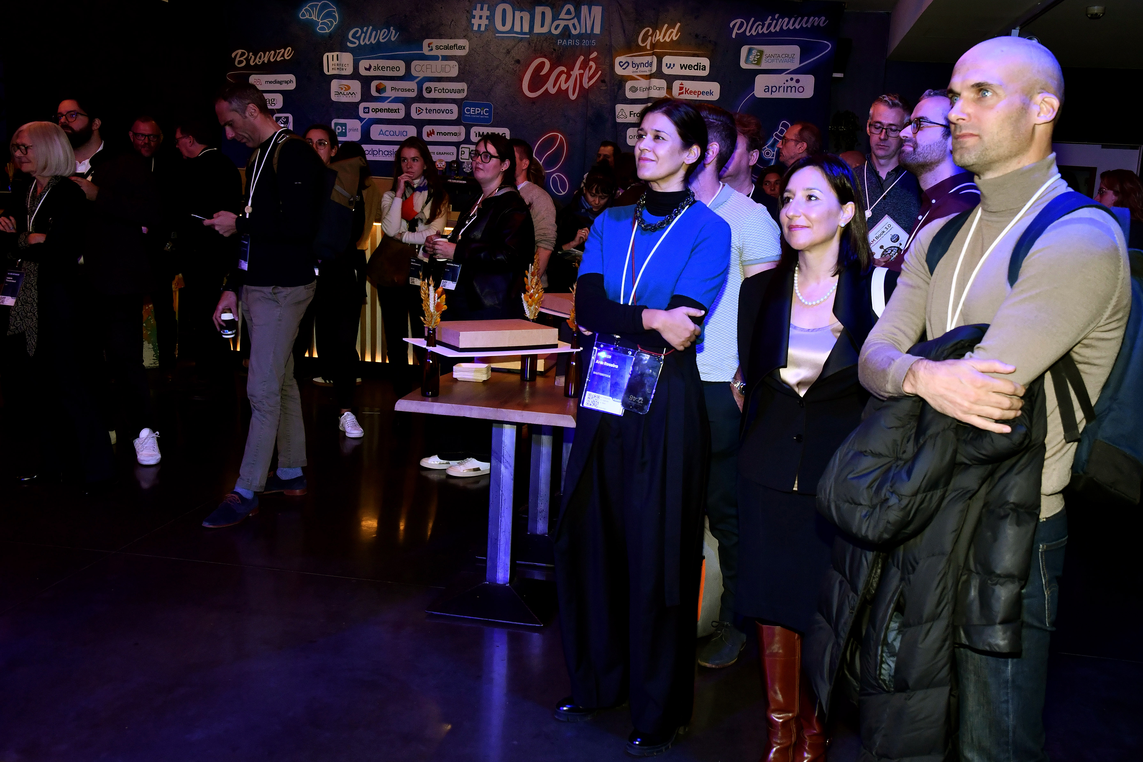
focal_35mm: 33
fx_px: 1048
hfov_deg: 57.2
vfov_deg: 40.0
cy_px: 381
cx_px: 572
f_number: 5.6
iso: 1000
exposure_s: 1/125
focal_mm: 22
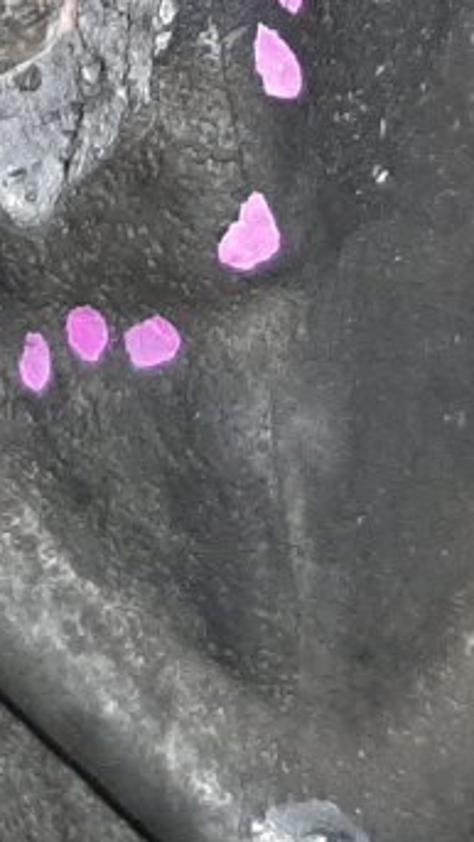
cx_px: -115
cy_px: -101
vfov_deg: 17.4
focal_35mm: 119
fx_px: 2658
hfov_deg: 10.0
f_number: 1.7
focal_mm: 3.93
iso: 157
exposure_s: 1/50
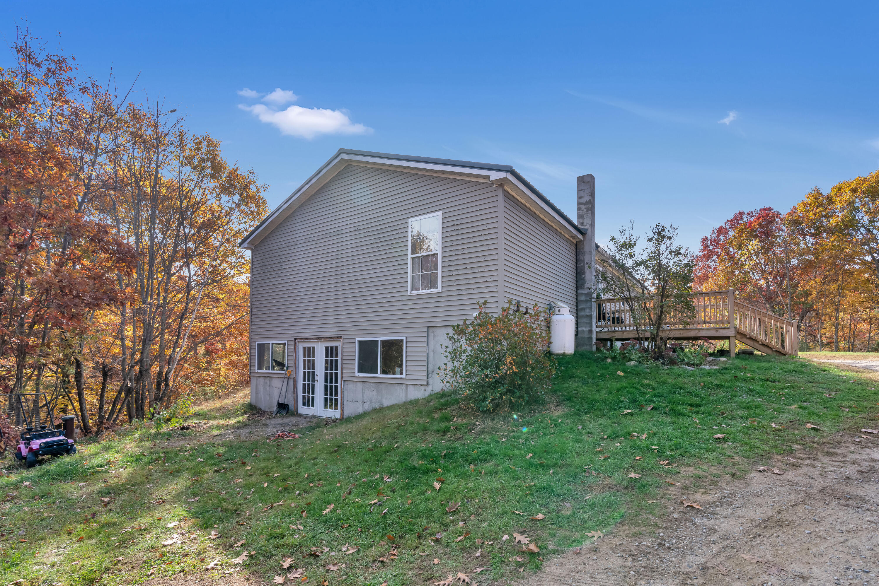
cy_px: 293
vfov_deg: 73.8
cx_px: 440
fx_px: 391
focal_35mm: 16
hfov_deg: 96.7
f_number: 8
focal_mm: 16
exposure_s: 1/350
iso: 800
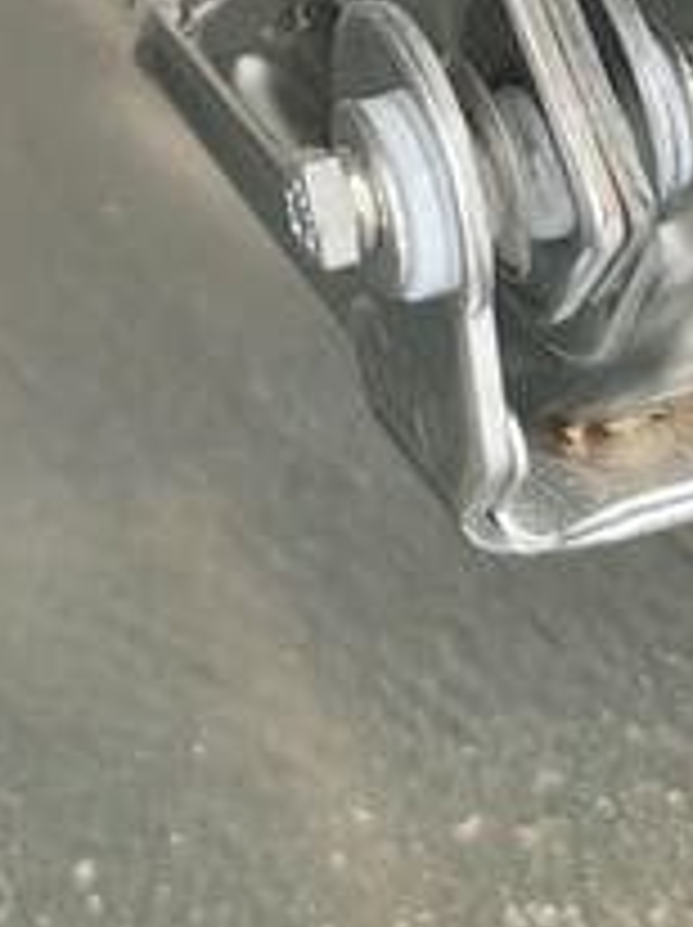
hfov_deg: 8.1
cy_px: -724
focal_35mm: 179
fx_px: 4788
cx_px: -297
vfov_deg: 10.4
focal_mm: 5.56
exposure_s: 1/53.3
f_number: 1.88
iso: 320
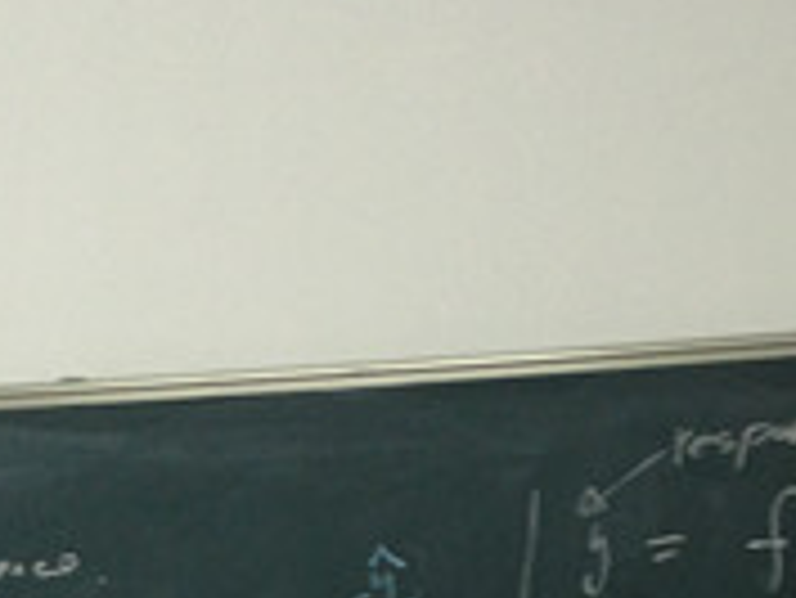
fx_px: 3429
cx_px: 117
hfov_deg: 13.2
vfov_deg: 9.2
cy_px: 1299
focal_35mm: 149
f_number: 2.4
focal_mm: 4.13
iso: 80
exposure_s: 1/20
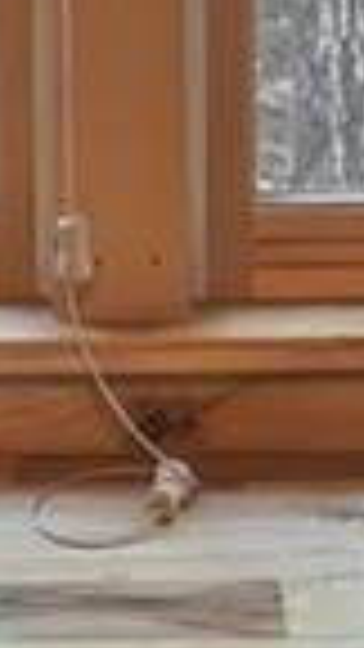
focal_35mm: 127
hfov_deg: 9.5
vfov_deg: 14.8
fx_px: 2179
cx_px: 202
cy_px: -504
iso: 10000
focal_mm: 17
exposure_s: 1/160
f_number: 7.1
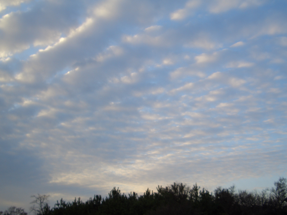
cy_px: 108
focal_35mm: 41
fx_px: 340
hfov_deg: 45.8
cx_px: 144
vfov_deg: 35.1
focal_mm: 6.8
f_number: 2.8
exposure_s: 1/200
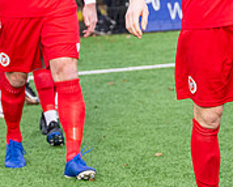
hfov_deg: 5.5
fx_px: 2404
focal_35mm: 348
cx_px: 203
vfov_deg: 4.4
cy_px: -21
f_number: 4
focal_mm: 98
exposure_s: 1/1600
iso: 800
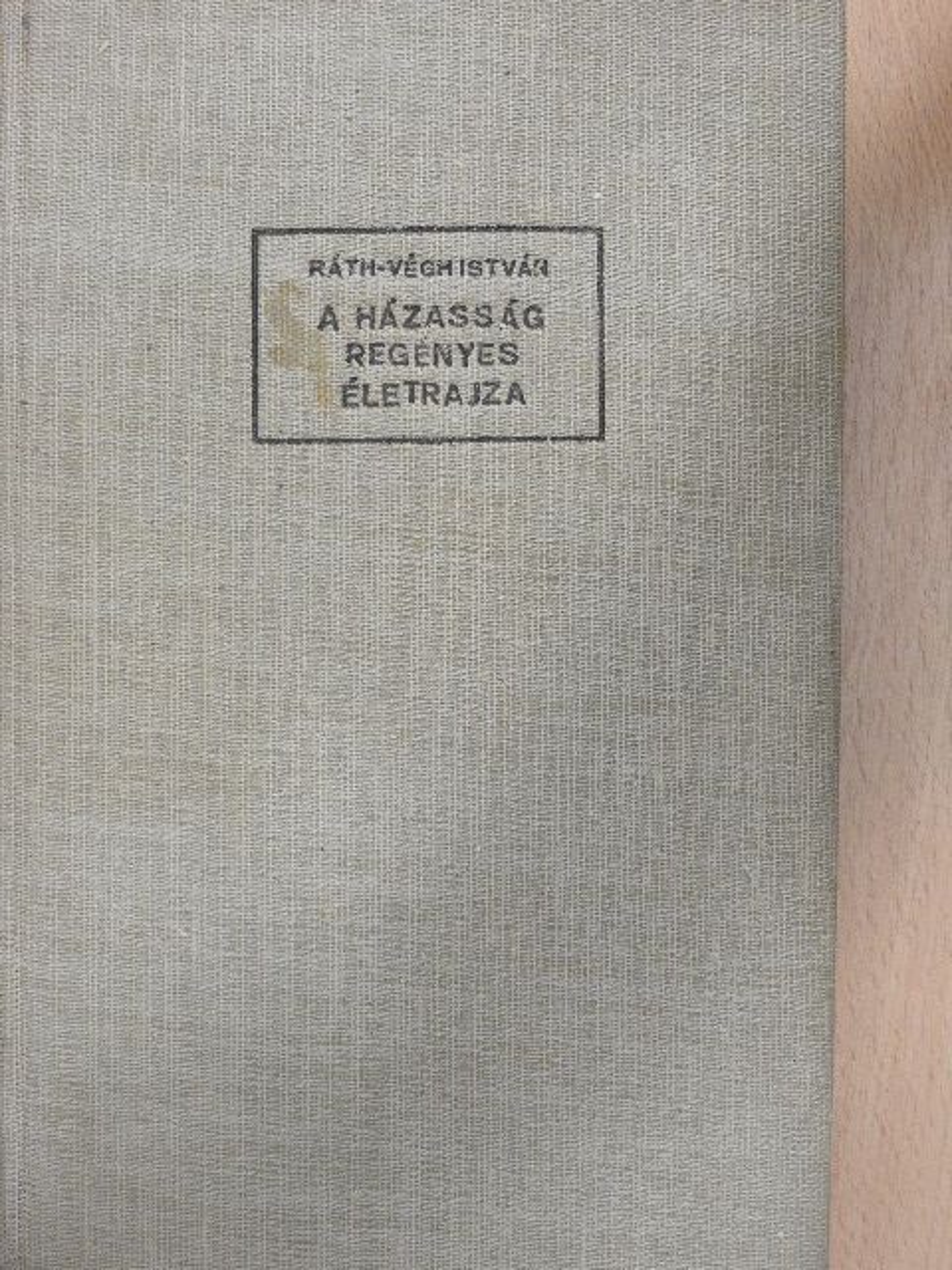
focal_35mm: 55
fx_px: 2017
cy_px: 635
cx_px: 476
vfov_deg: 34.9
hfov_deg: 26.6
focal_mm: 9.9
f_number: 4
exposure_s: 1/8
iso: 560
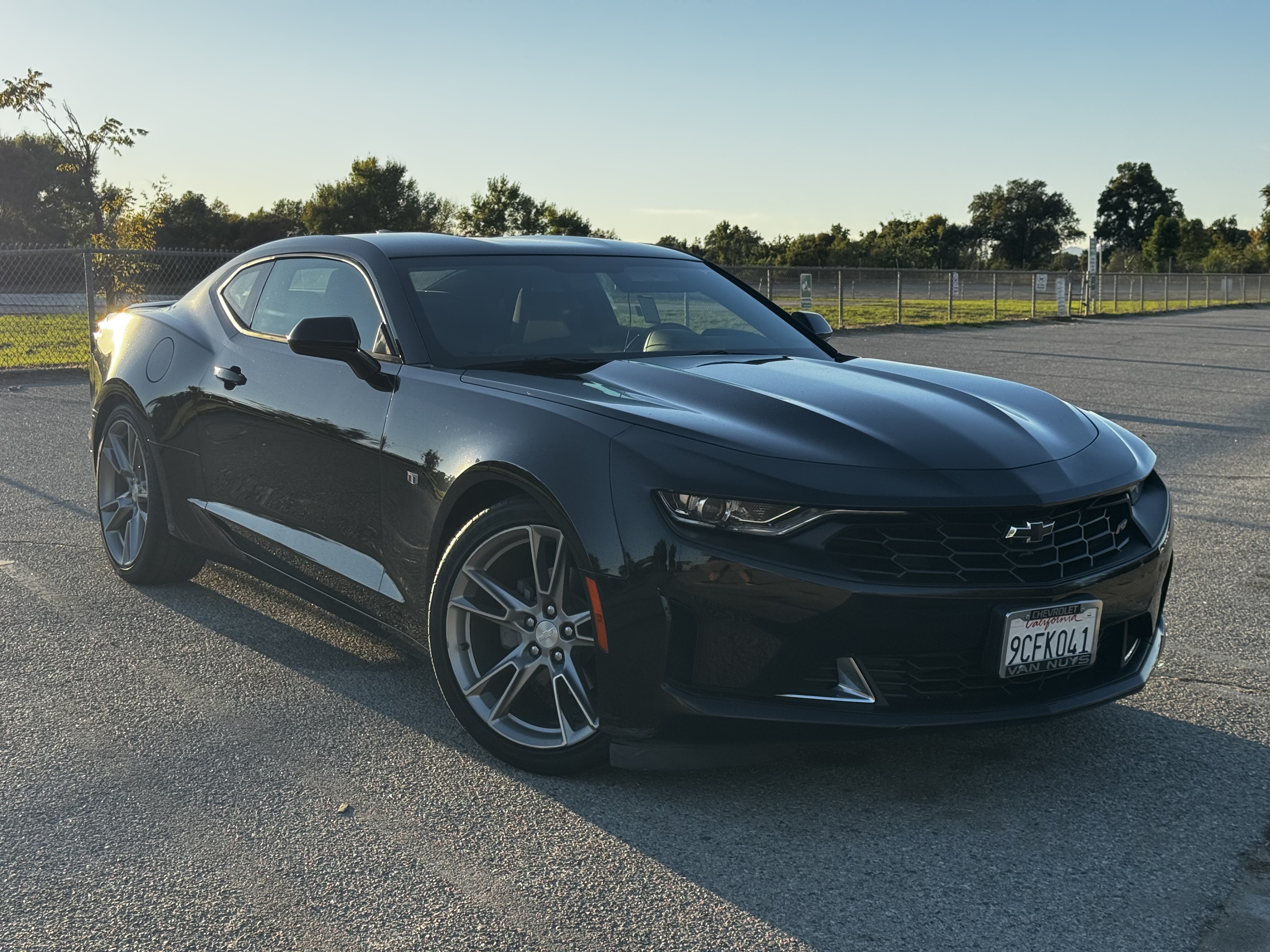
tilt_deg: -7.1
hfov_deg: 39.7
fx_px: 1761
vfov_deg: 30.3
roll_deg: -0.4
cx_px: 635
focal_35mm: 48
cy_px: 476
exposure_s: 1/1818
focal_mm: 6.76
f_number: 1.78
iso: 64
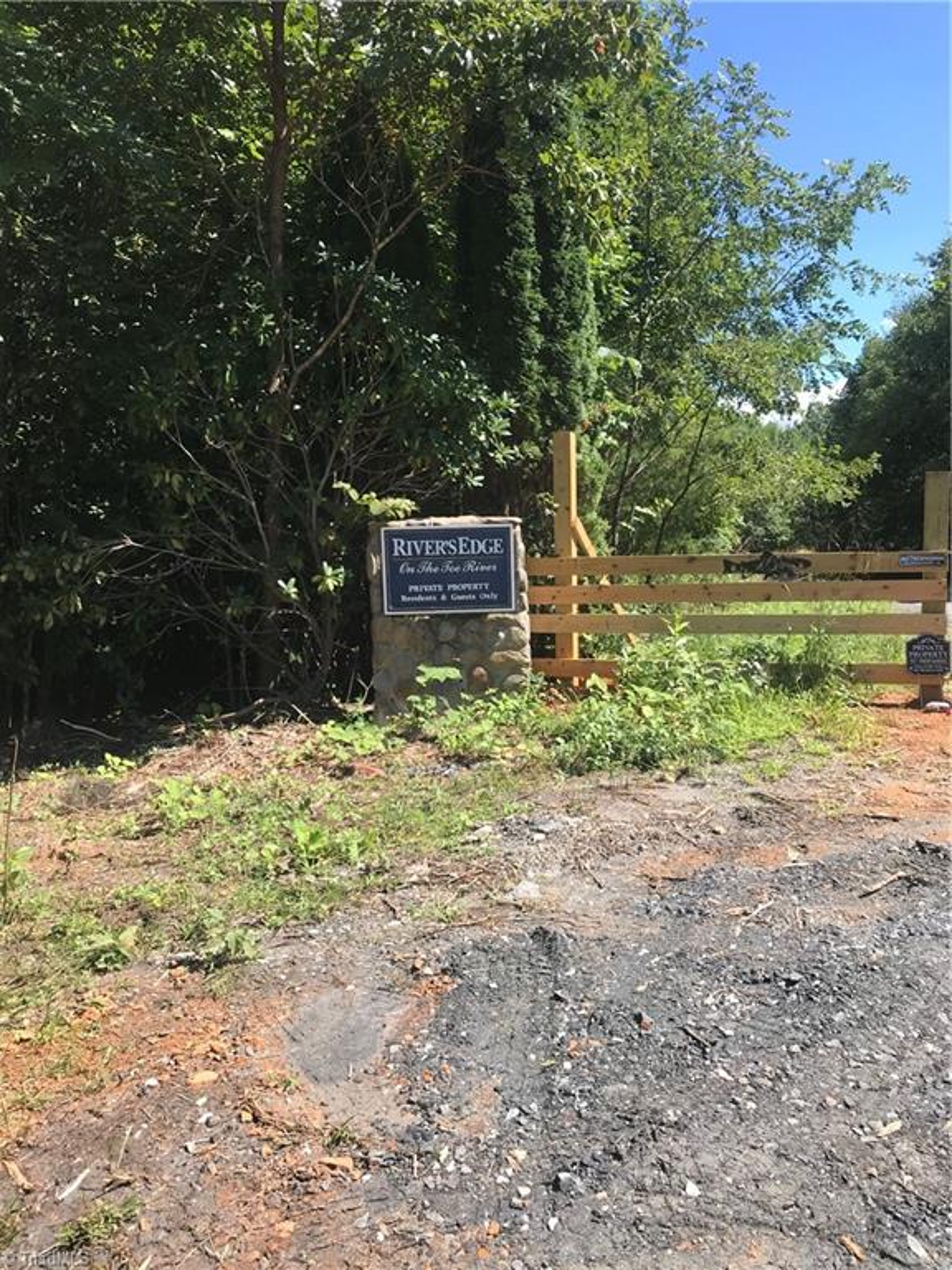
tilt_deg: -5.9
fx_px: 1027
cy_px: 635
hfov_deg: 49.7
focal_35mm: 28
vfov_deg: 63.4
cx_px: 476
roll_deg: +0.2
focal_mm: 3.99
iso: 20
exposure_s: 1/1030
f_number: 1.8
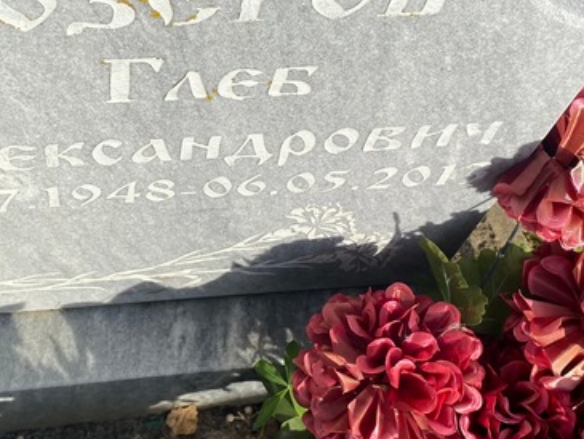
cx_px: 203
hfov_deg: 33.5
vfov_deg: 25.5
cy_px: 127
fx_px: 962
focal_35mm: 57
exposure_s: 1/2688
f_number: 1.8
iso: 32
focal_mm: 4.25
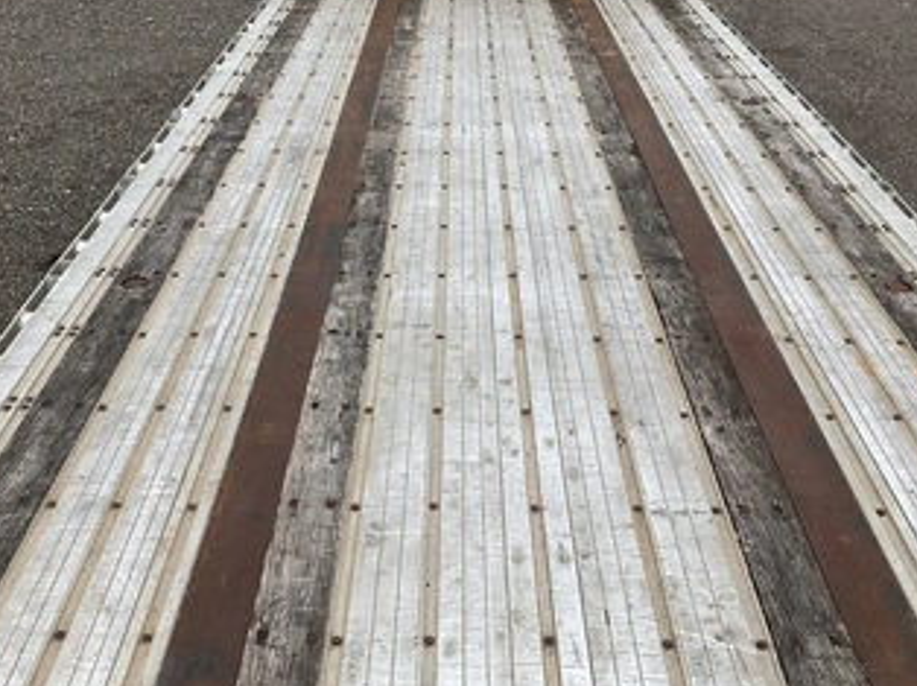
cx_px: 456
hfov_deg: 50.2
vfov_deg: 38.4
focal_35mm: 37
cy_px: 254
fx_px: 979
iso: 25
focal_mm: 3
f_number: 1.8
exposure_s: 1/2227
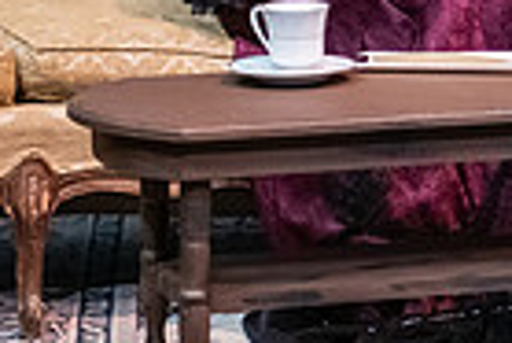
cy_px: -242
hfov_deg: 7.9
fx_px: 3687
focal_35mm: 259
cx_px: 523
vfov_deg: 5.3
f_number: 3.2
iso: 3200
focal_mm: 62
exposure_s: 1/200
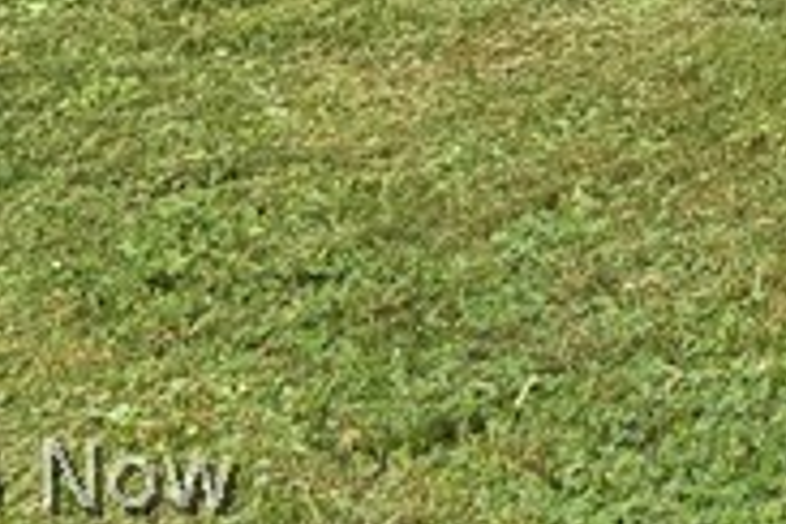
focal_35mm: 151
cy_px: -1104
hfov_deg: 11.1
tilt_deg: +2.2
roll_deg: +3.0
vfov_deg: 7.8
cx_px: 1989
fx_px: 3297
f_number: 1.6
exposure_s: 1/1393
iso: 50
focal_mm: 5.96
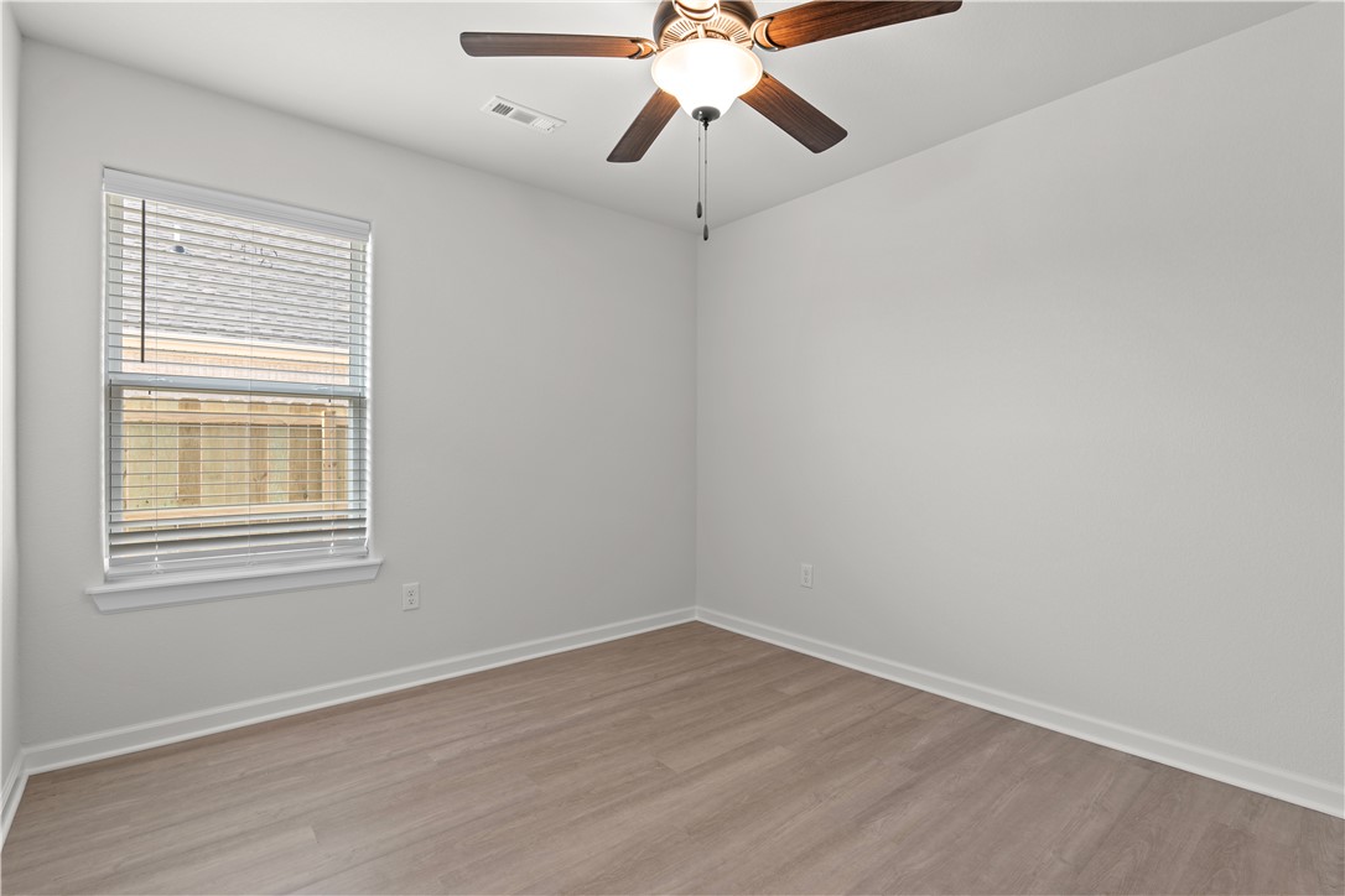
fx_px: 598
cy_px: 448
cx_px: 672
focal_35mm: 16
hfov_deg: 96.7
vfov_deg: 73.7
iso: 100
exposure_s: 1/1.67
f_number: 9
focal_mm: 16
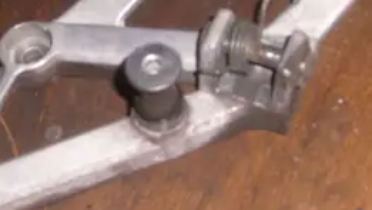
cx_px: 170
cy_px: 39
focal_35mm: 88
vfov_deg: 13.7
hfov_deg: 24.2
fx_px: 868
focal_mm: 7.43
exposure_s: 1/60
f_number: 3.1
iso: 50
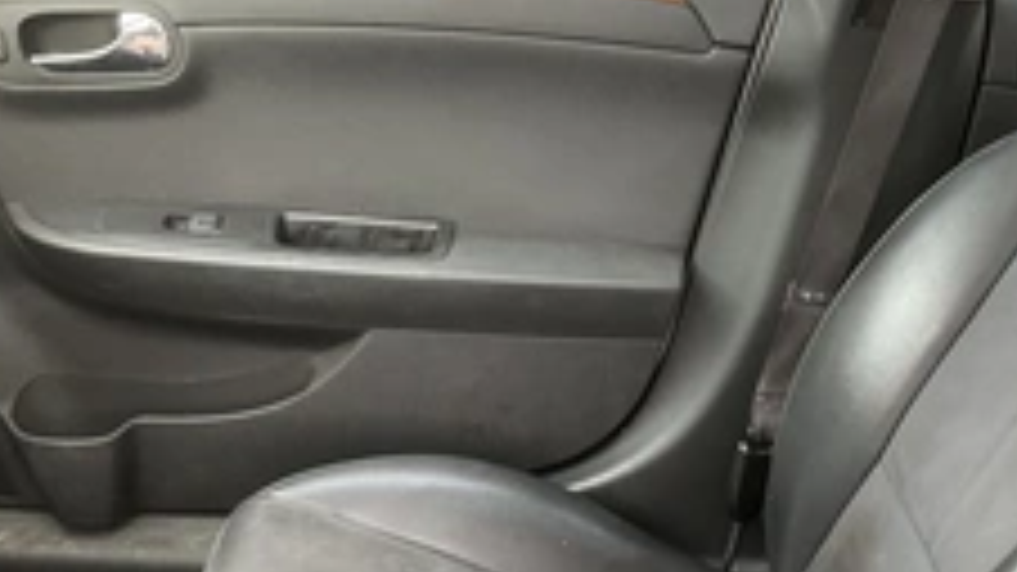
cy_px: 527
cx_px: 868
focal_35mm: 56
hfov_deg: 35.5
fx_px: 1510
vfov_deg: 20.9
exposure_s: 1/101
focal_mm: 3
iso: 64
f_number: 1.8
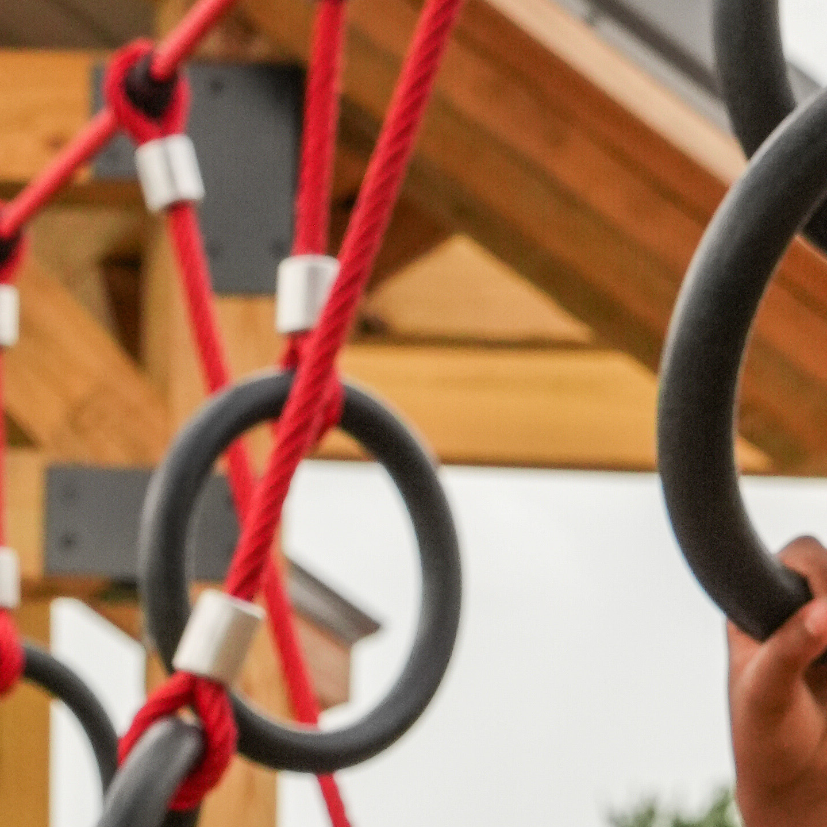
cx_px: -646
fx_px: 5460
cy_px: 1999
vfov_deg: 8.0
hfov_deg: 8.4
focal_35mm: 202
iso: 640
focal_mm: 36
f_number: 7.1
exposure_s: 1/800
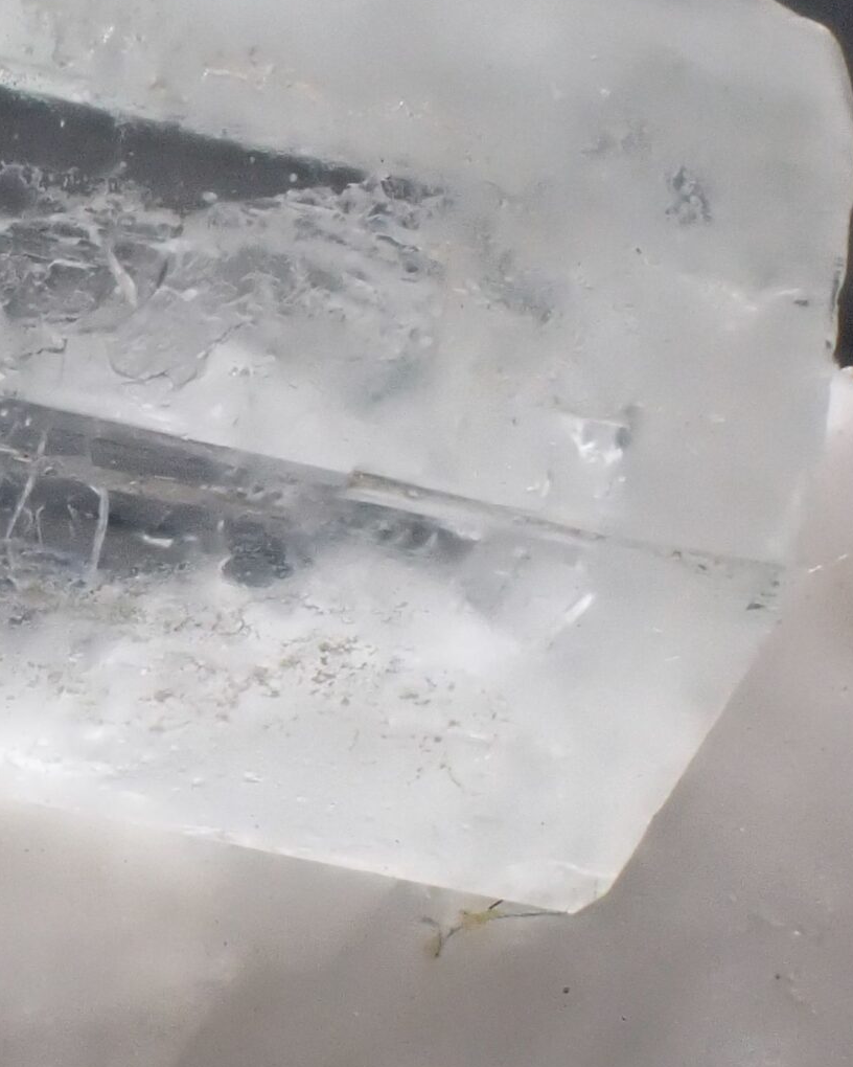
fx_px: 7731
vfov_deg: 7.9
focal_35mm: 245
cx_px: -4
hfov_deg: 6.3
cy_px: 520
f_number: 6.3
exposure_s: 1/400
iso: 400
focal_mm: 18
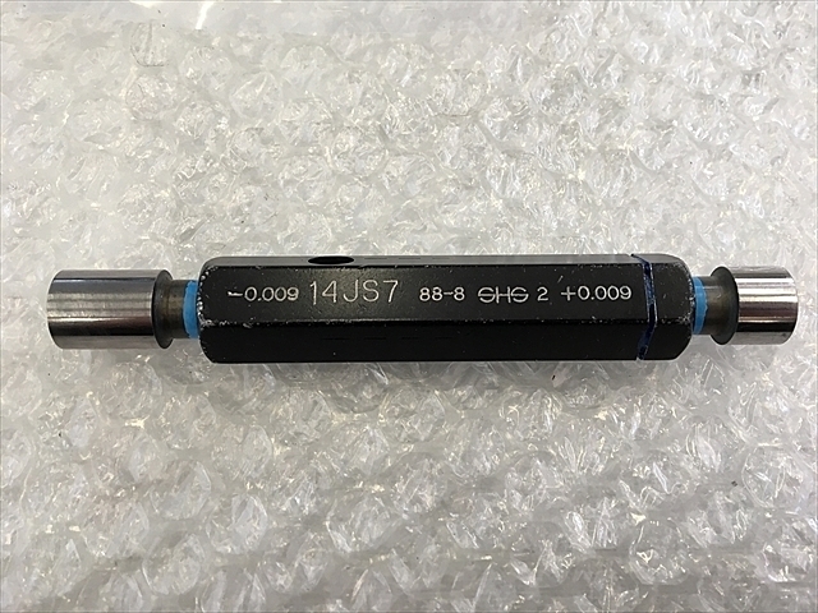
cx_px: 409
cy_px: 306
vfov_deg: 48.2
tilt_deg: -76.4
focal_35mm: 29
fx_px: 685
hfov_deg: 61.7
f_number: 2.2
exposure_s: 1/40
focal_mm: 4.15
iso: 32
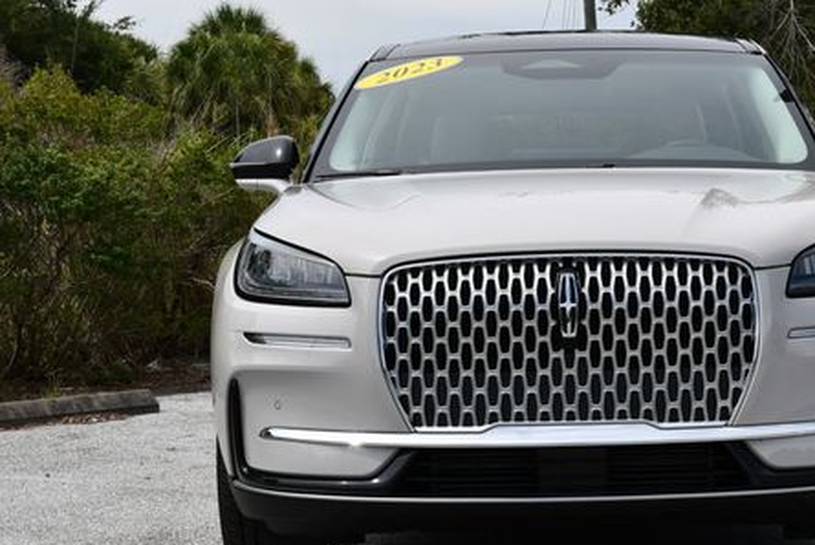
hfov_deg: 22.0
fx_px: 2085
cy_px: 304
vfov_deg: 14.9
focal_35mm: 92
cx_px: 557
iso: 100
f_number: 8
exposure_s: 1/250
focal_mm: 32
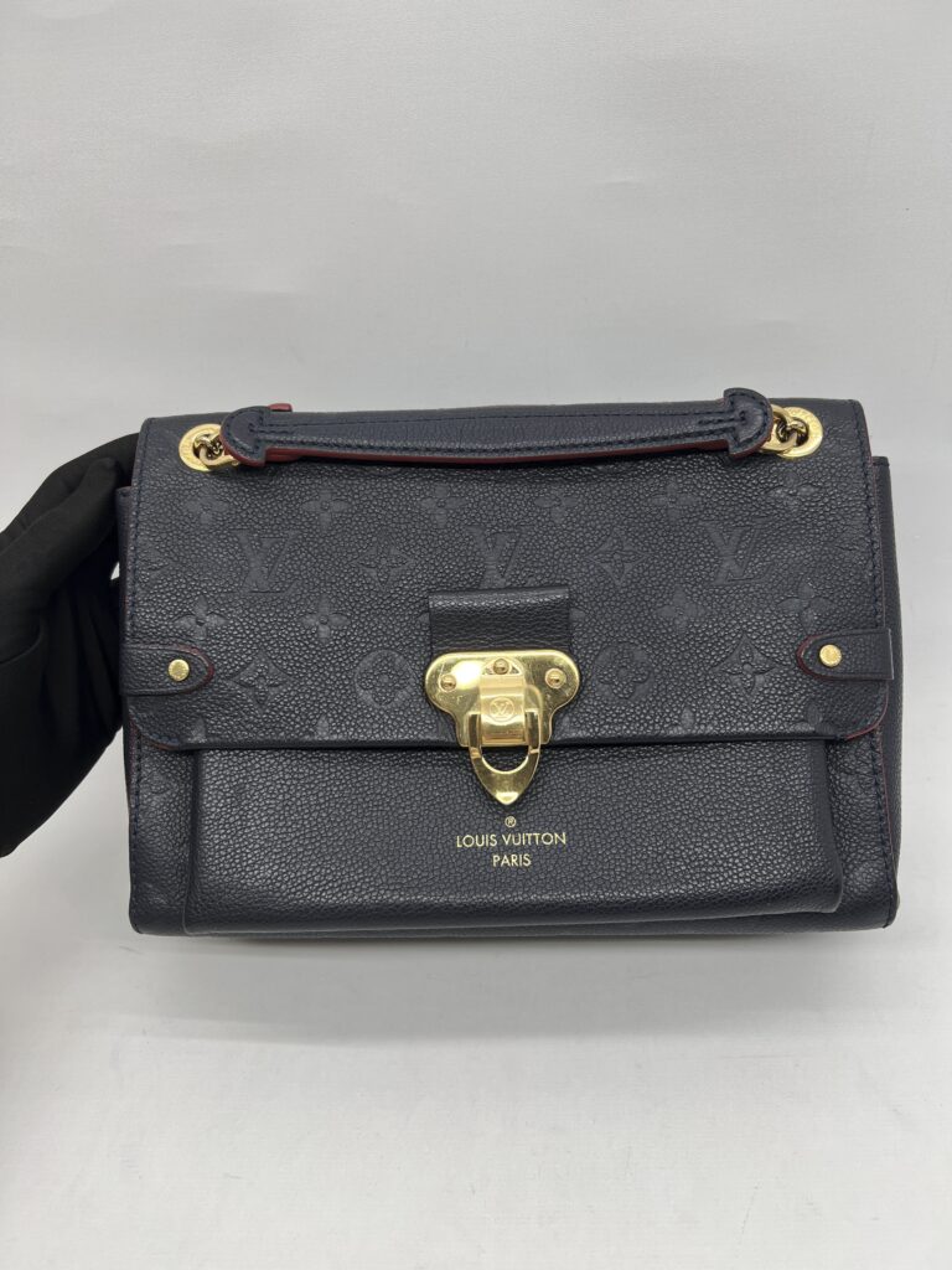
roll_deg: +3.9
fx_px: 953
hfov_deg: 53.1
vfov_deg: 67.3
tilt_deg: -38.5
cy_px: 635
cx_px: 476
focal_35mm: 26
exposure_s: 1/137
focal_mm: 5.7
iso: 32
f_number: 1.5
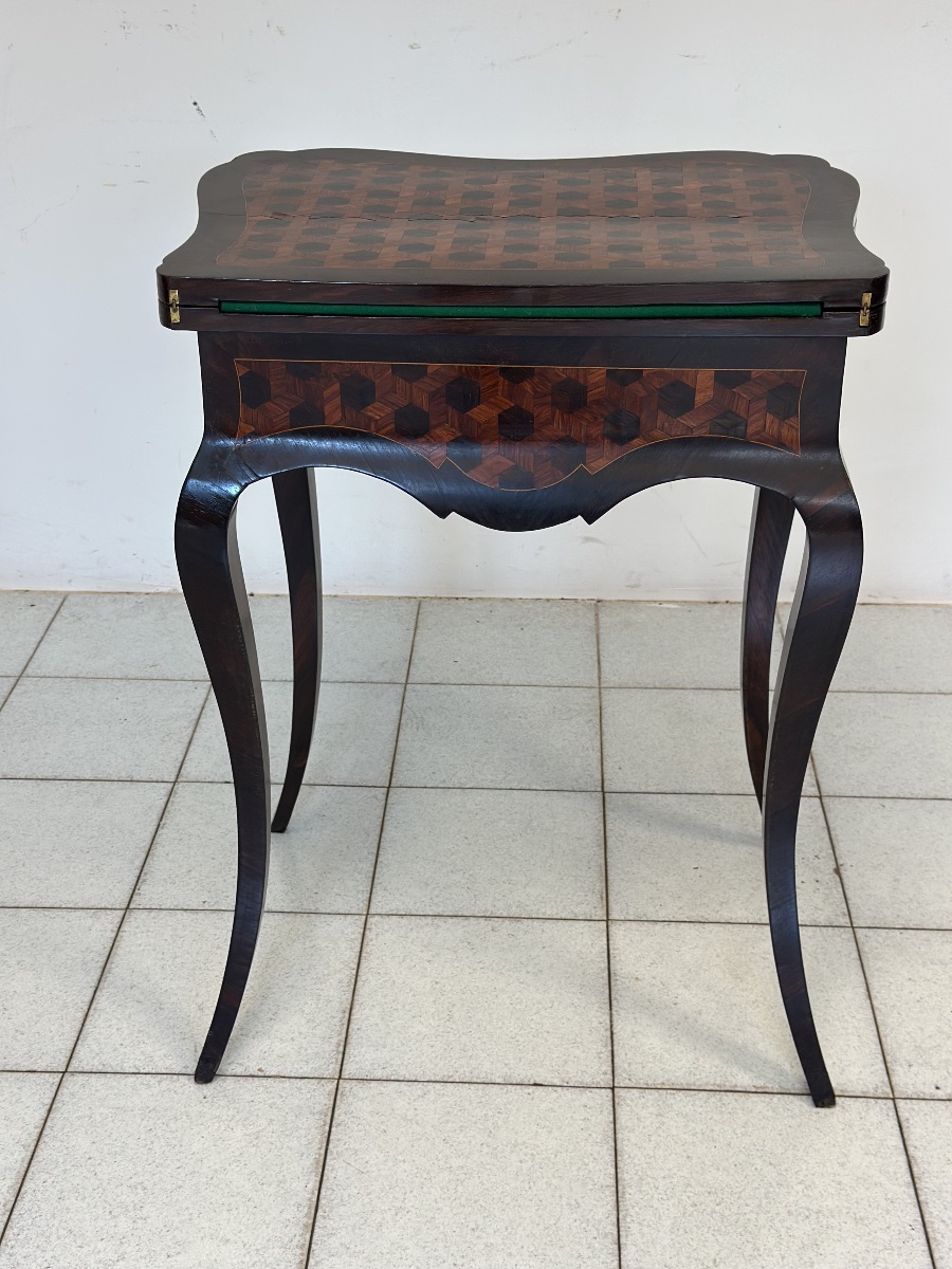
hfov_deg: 30.3
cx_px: 476
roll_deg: +0.5
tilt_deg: -25.4
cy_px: 634
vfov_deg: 39.7
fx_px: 1760
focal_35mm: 48
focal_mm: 6.86
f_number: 1.78
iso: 100
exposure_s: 1/100
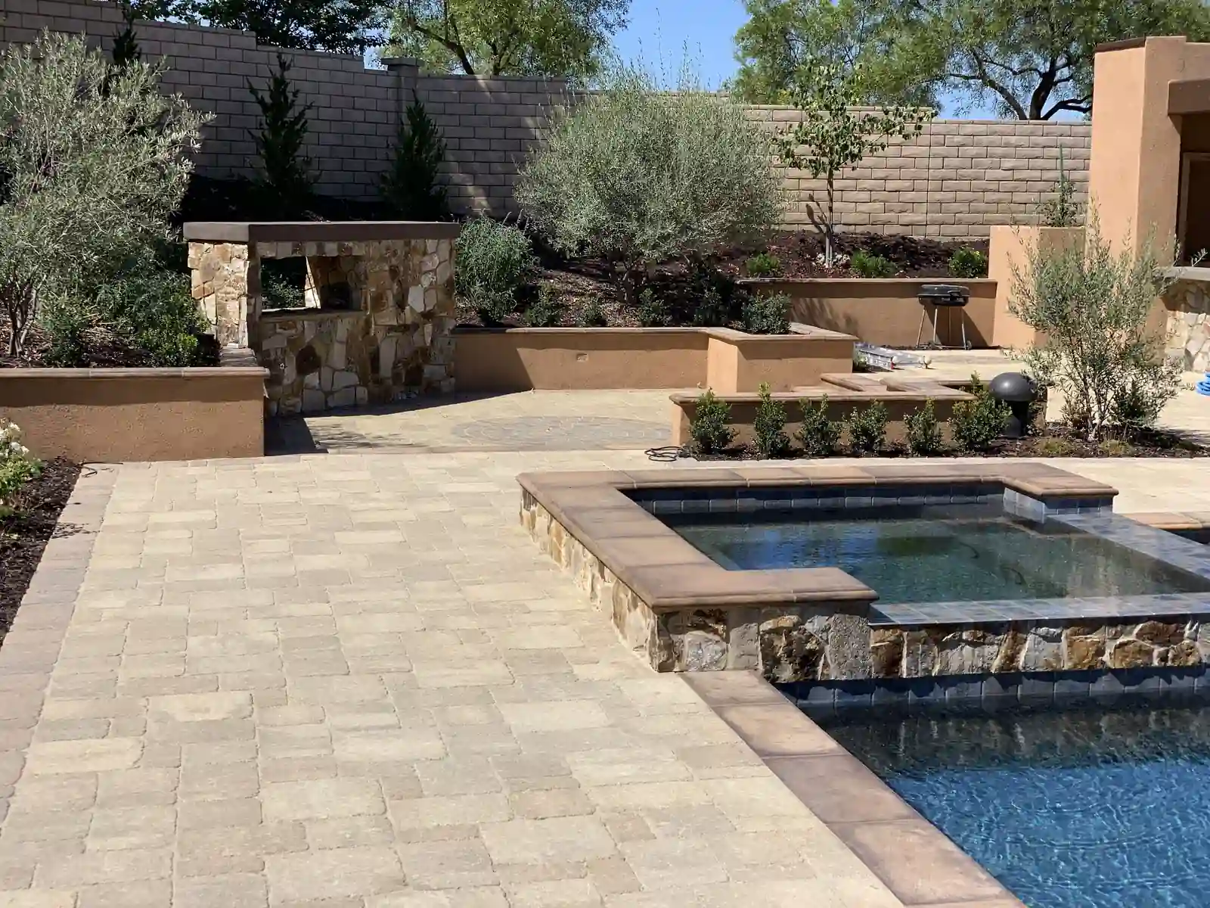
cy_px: 454
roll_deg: -1.0
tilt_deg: -5.3
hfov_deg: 36.8
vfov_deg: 28.0
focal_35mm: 52
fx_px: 1818
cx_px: 605
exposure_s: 1/1332
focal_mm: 6
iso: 16
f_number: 2.4
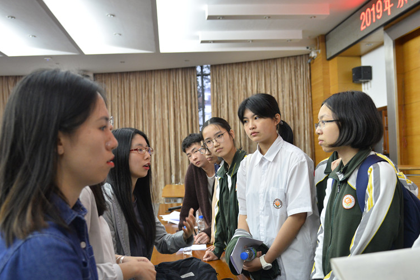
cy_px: 152
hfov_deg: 53.1
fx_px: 420
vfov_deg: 36.8
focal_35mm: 36
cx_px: 206
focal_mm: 30
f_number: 4.5
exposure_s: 1/50
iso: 2000
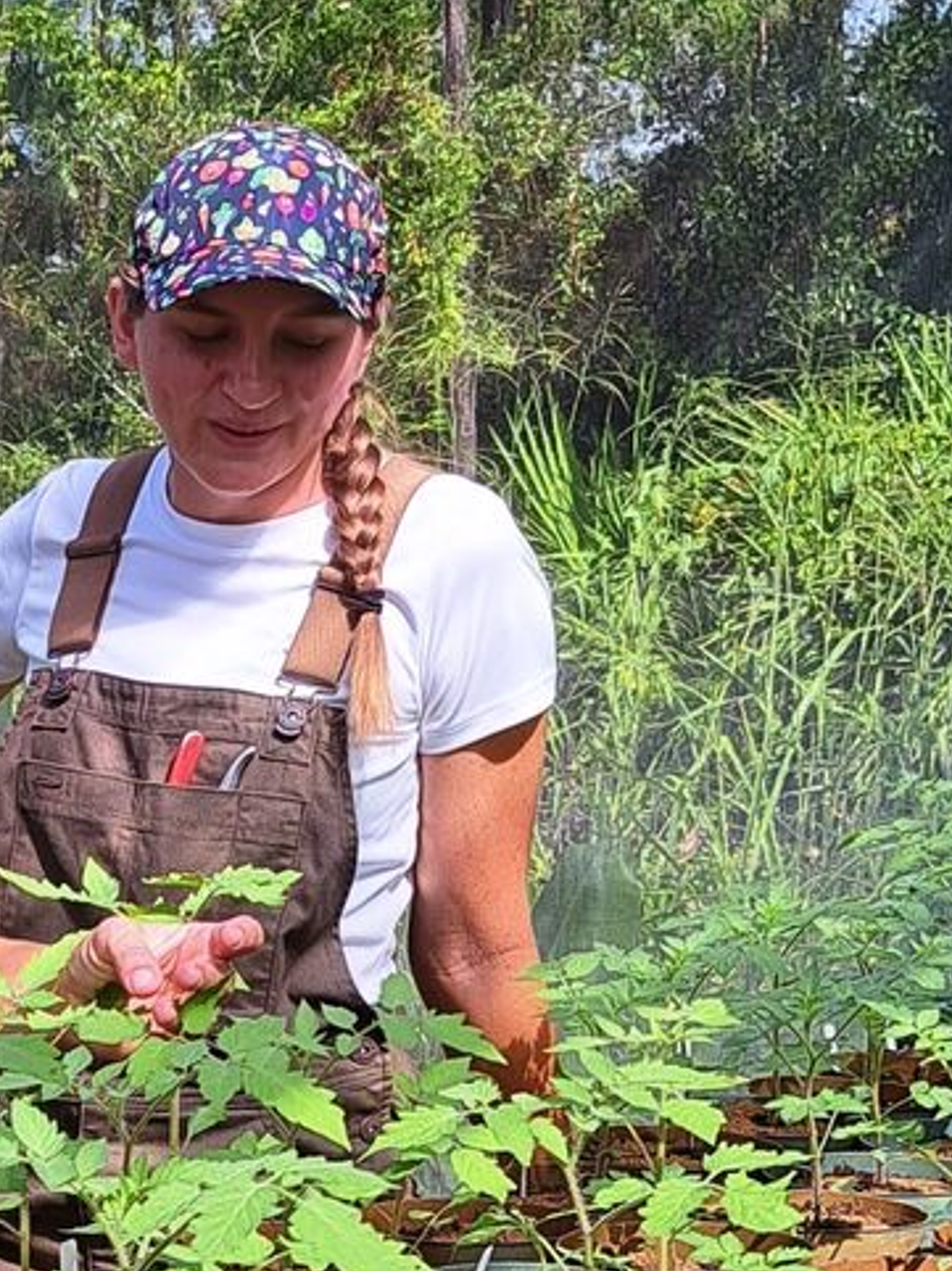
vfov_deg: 20.6
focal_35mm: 93
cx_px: -193
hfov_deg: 15.3
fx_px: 3413
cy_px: 1172
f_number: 1.8
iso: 50
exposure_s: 1/449
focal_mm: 5.23
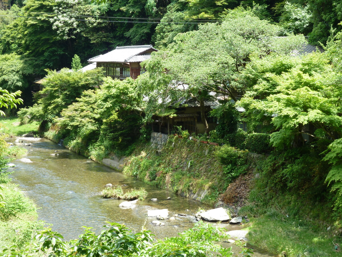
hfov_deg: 25.0
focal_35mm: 78
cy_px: 128
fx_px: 771
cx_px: 171
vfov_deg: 18.9
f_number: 4.2
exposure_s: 1/100
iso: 80
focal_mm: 12.8
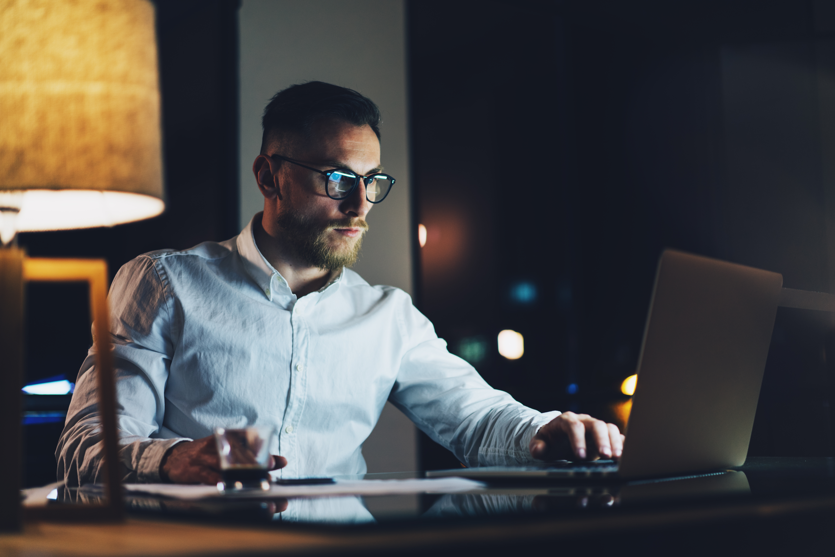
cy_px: 278
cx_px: 418
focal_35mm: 55
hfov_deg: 36.2
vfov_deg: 24.6
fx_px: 1276
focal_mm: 55
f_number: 1.8
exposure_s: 1/125
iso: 250
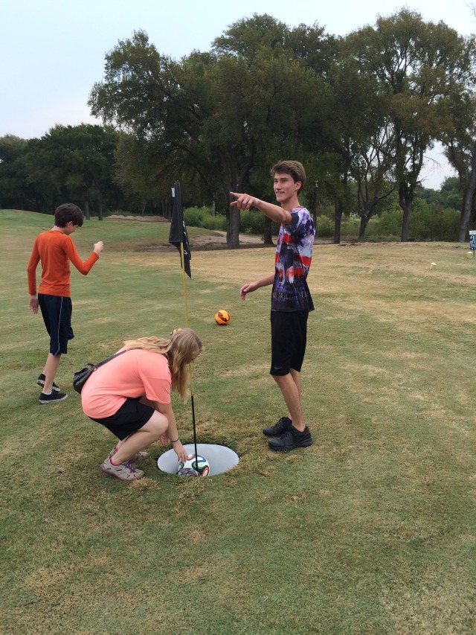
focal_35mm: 29
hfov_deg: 48.2
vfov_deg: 61.7
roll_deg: -0.7
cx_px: 238
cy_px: 318
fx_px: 532
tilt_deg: -12.4
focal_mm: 4.15
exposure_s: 1/631
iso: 32
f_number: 2.2
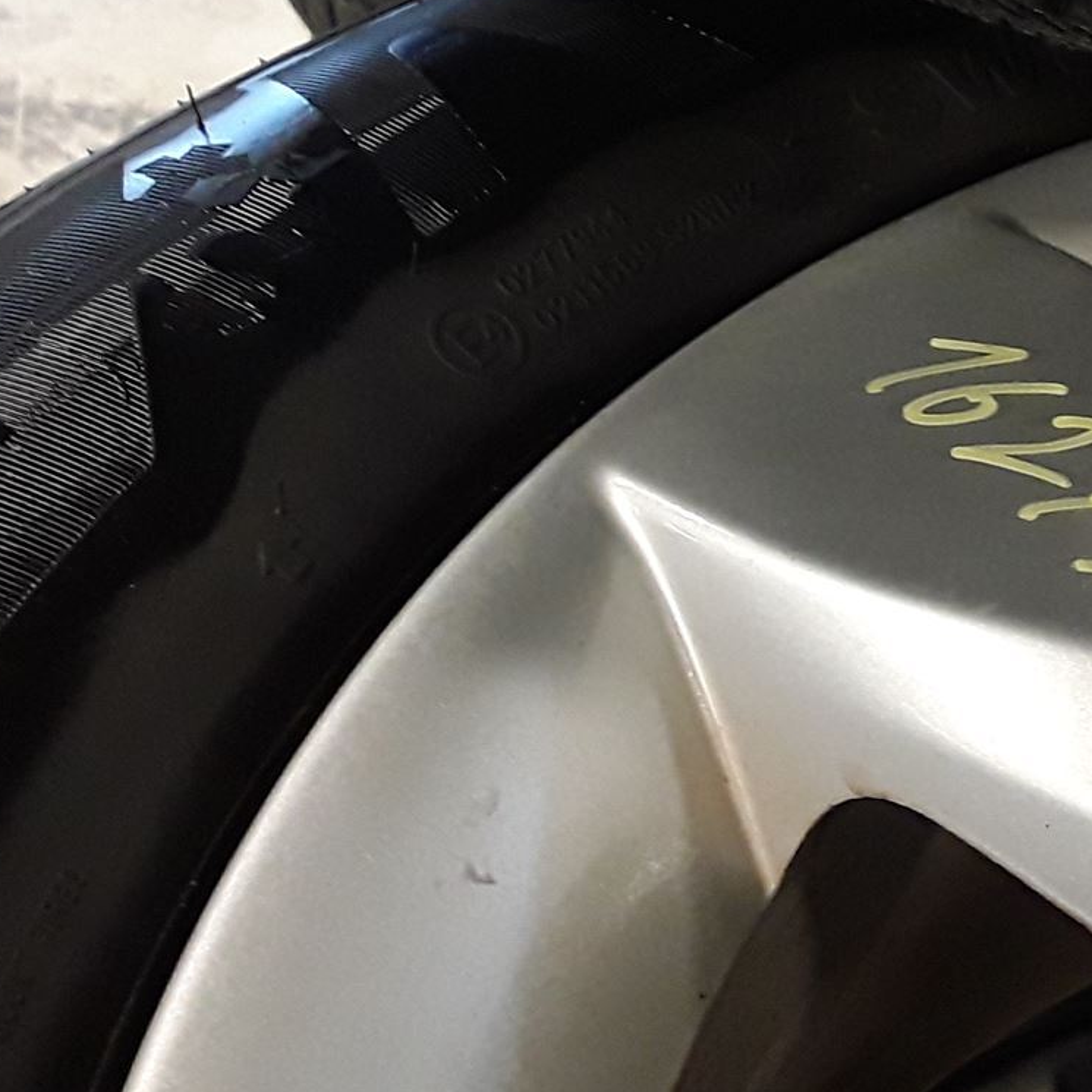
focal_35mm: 68
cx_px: 822
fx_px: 2427
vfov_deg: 25.3
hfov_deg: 25.1
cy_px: 403
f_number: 1.9
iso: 200
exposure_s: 1/33
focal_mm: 2.91
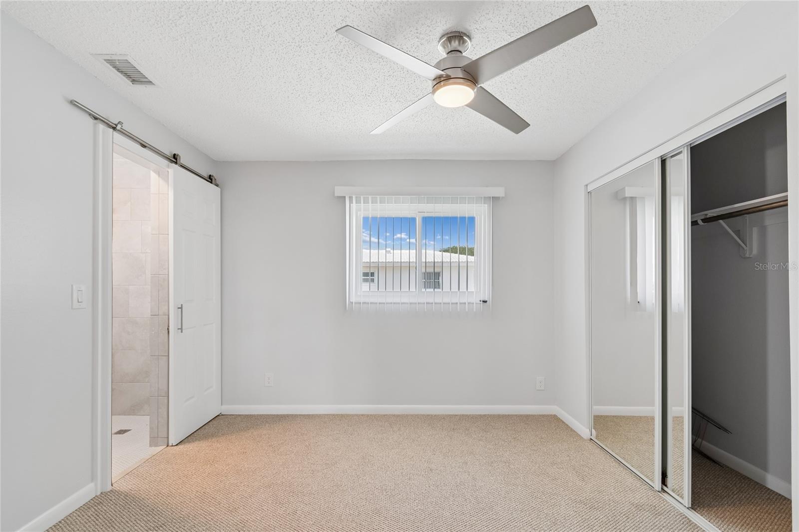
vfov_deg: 77.3
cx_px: 400
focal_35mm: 15
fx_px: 333
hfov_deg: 100.4
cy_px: 266
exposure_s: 1/20
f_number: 5.6
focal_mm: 10
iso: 100
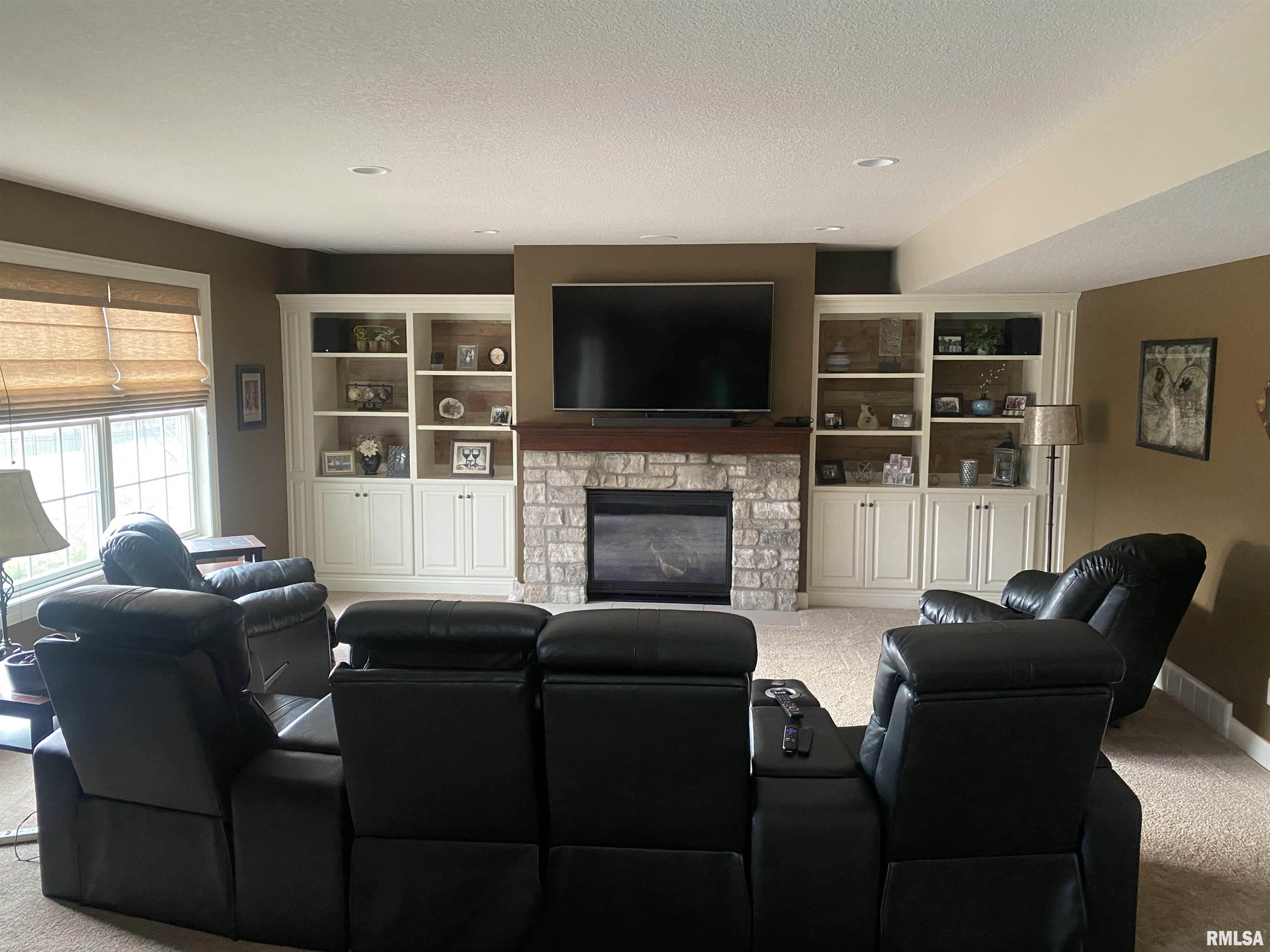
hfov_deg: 67.3
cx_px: 635
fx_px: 954
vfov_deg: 53.1
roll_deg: -0.5
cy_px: 476
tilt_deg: -7.6
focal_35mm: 26
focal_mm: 4.25
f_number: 1.8
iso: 500
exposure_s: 1/54
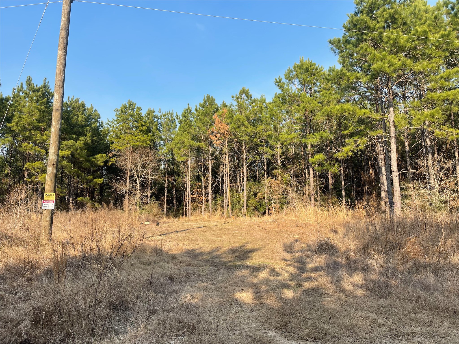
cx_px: 230
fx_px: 331
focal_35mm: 25
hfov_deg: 69.4
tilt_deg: +6.8
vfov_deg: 54.9
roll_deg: +0.3
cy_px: 172
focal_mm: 5.1
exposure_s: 1/1513
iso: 32
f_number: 1.6
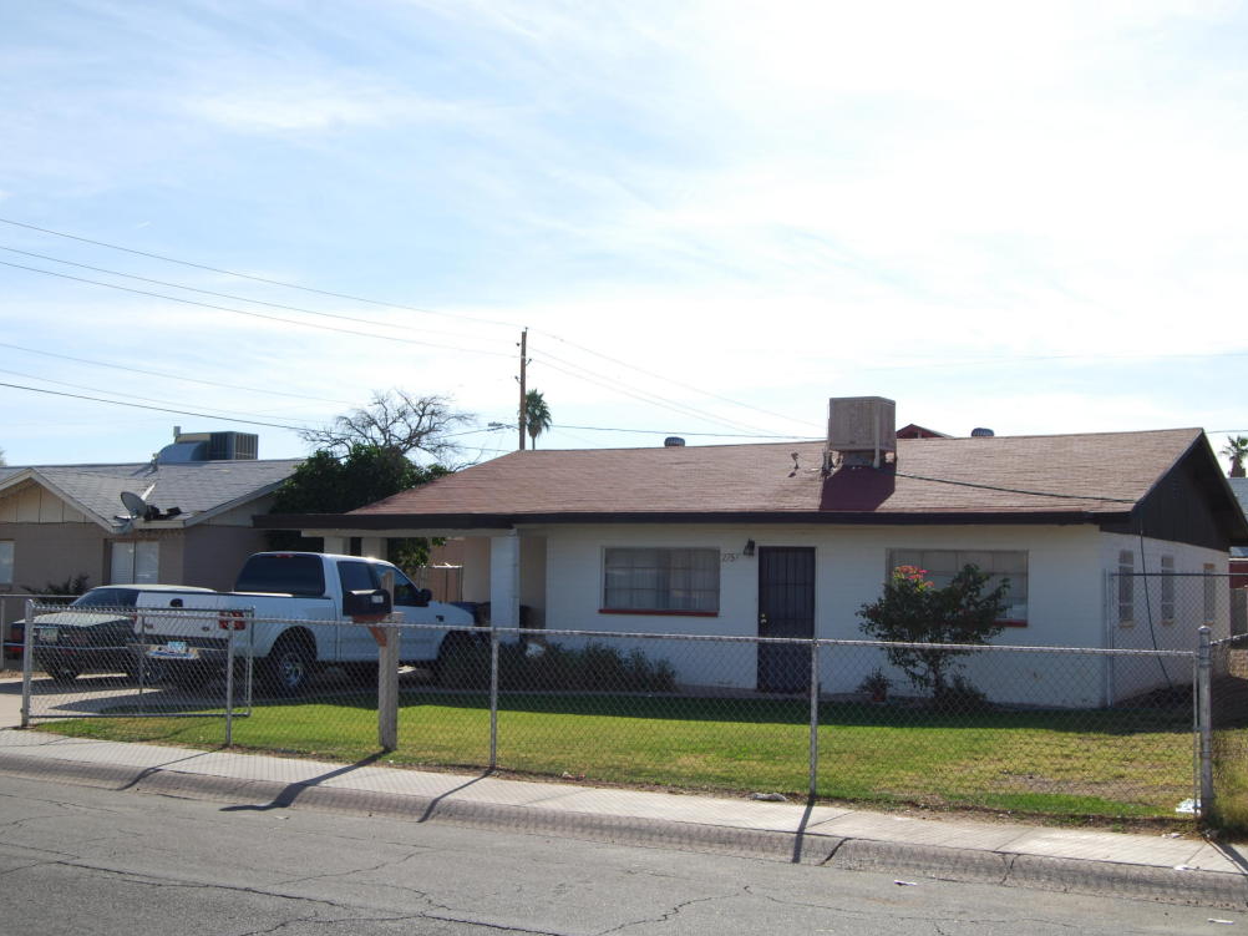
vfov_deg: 33.6
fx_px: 1550
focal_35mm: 43
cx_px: 592
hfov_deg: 43.8
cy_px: 469
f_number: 10
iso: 100
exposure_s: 1/200
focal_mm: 26
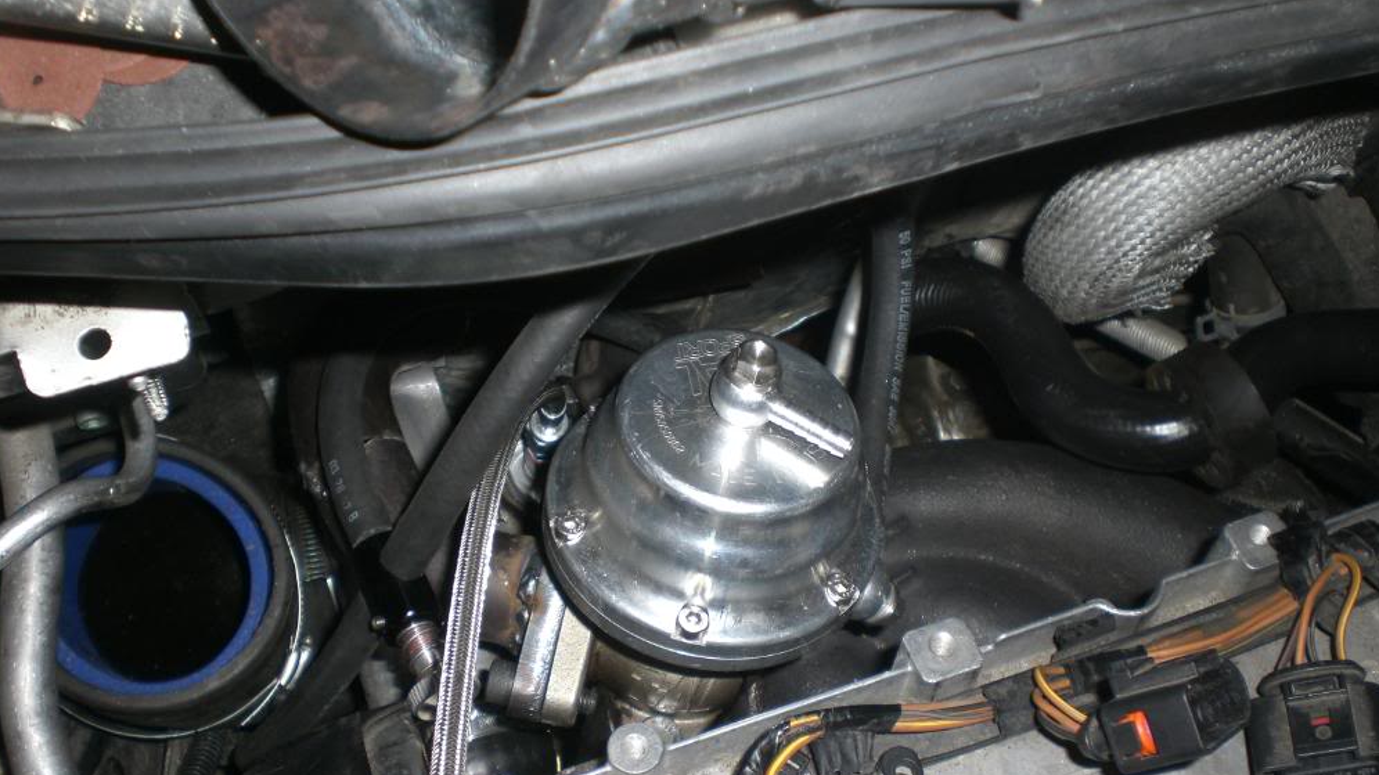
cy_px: 432
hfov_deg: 48.4
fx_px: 1536
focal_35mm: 42
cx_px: 688
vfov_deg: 28.3
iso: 50
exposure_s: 1/60
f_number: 3.1
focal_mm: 6.3
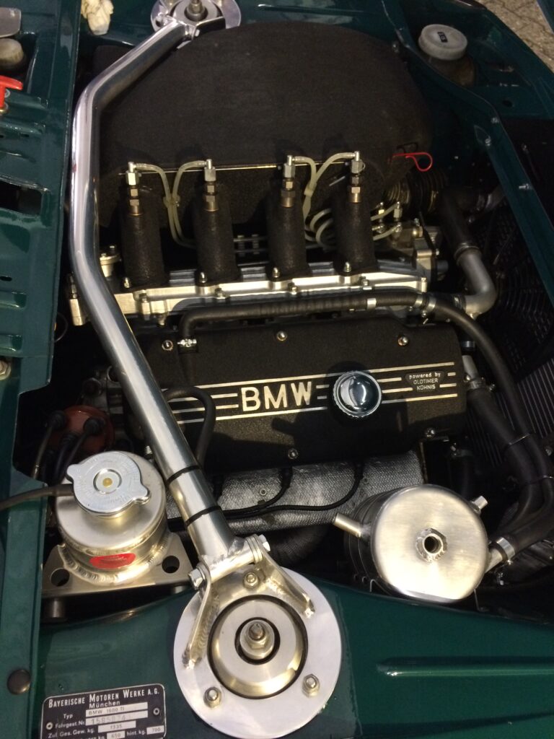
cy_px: 370
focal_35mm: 29
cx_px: 277
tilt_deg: -59.5
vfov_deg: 61.7
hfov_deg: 48.2
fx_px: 619
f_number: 2.2
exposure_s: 1/30
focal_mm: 4.15
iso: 250
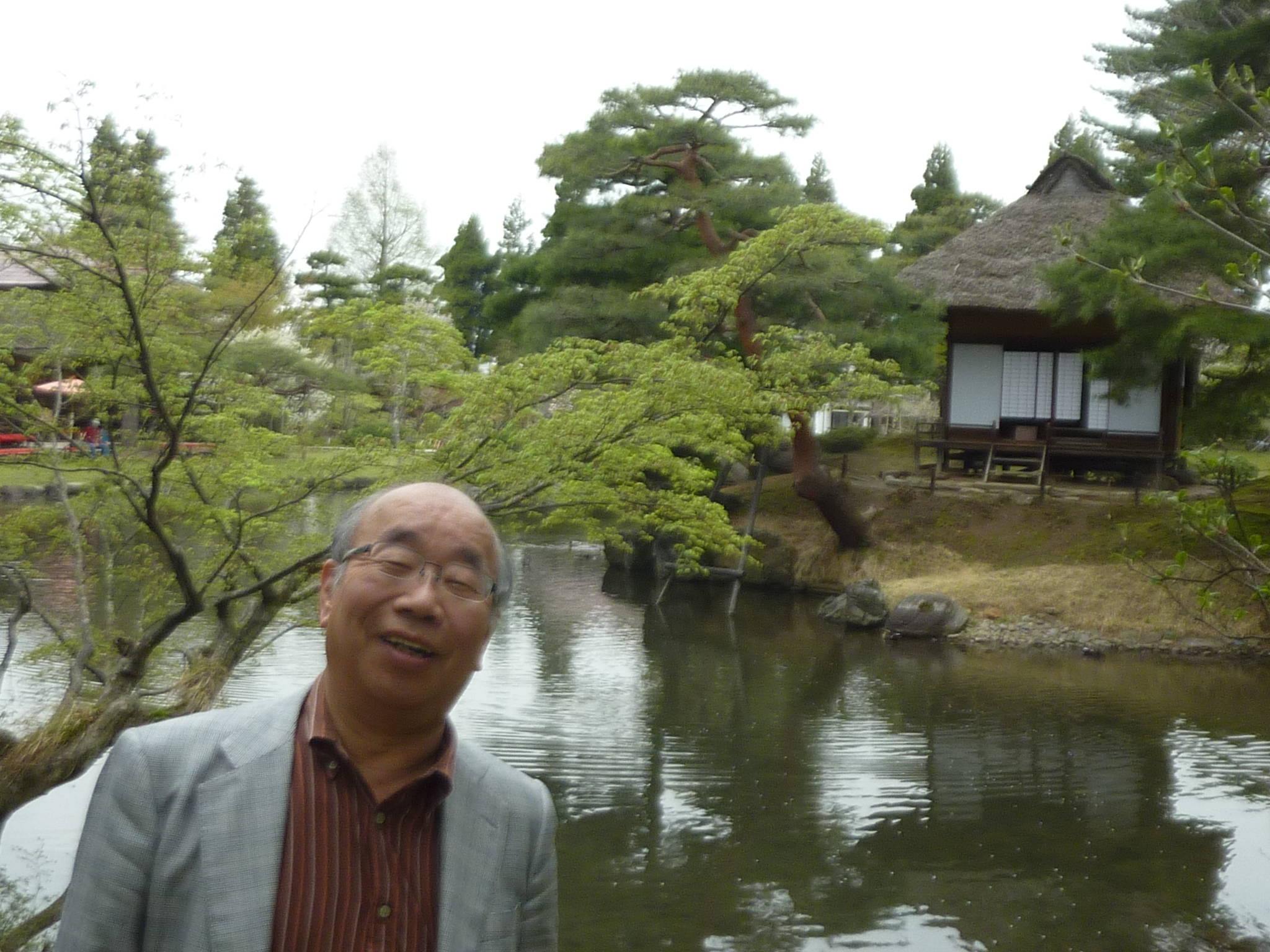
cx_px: 635
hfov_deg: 39.7
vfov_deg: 30.3
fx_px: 1761
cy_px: 476
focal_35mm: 48
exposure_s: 1/80
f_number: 3.3
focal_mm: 4.4
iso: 80
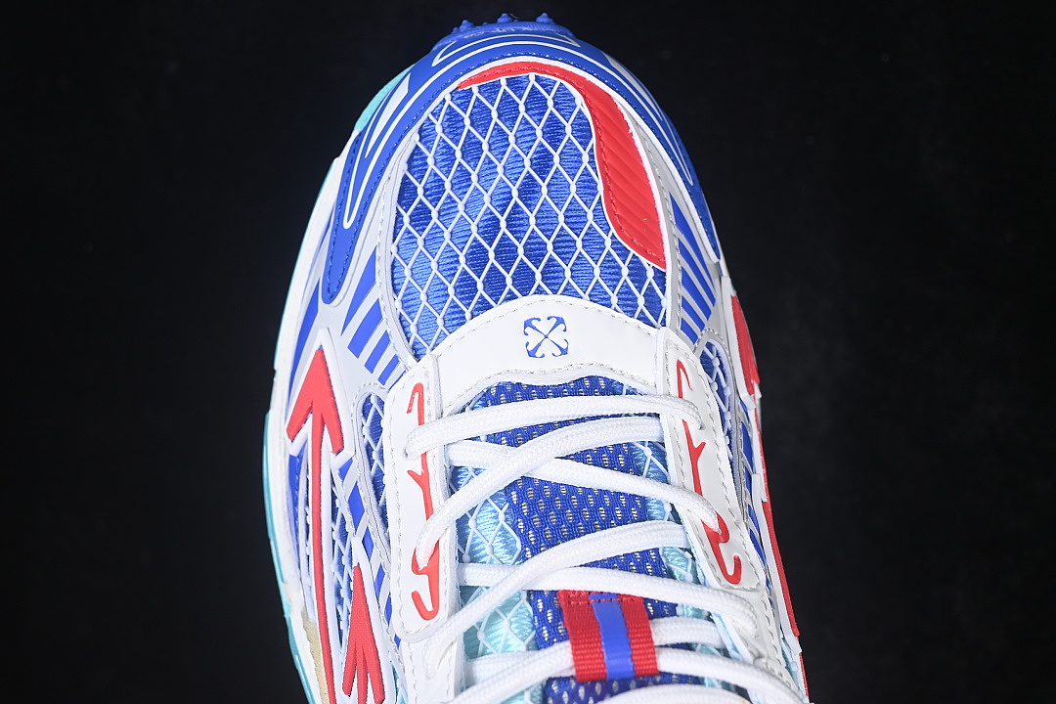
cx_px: 528
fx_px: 2200
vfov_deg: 18.2
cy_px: 352
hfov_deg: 27.0
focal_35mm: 75
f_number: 7.1
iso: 160
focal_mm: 50
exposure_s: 1/80
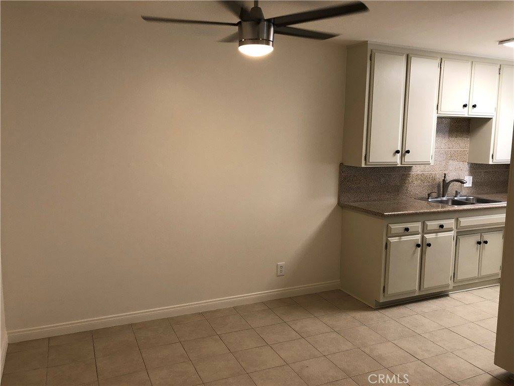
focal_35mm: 28
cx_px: 257
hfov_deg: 63.4
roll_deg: -0.5
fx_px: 416
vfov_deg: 49.7
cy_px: 193
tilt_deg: -6.7
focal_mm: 4
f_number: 1.8
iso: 32
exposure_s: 1/30
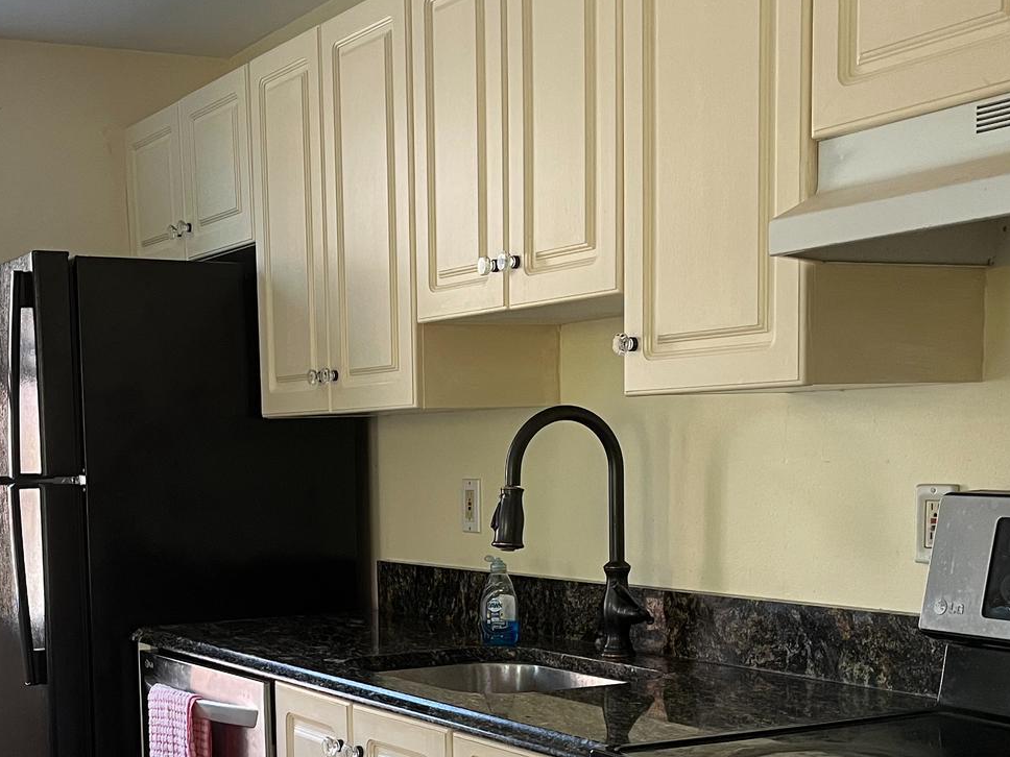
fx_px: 1605
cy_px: 640
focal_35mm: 55
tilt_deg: -7.0
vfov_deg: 25.9
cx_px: 337
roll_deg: +0.9
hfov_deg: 34.6
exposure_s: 1/60
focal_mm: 5.1
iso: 125
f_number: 1.6
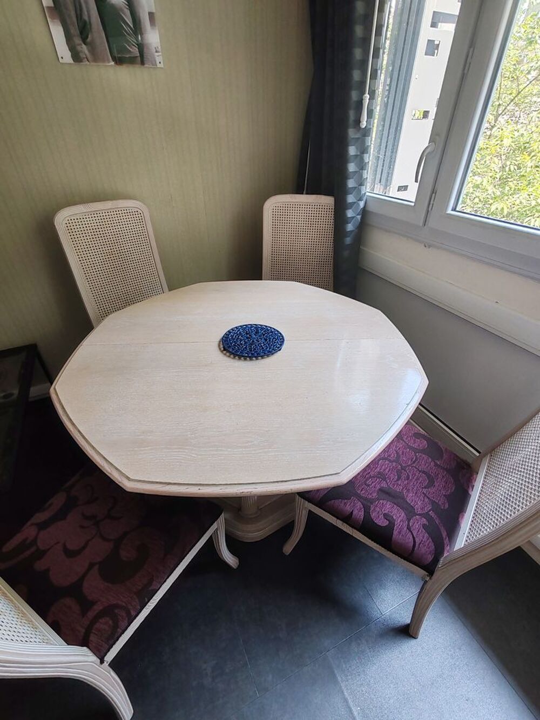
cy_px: 360
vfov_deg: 94.5
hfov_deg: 78.1
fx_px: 333
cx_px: 270
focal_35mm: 16
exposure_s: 1/33
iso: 100
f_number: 2.2
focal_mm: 1.96
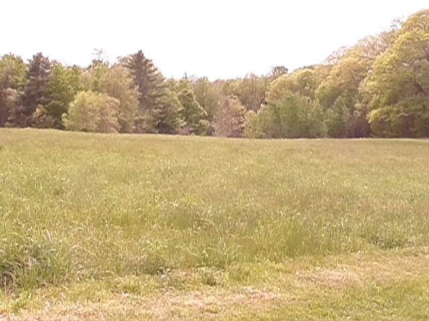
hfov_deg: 31.2
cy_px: 160
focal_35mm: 62
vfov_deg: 23.7
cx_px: 214
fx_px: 768
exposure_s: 1/125
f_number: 8
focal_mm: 10.2
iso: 160
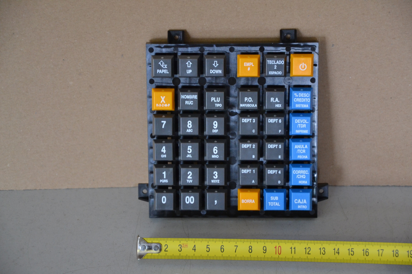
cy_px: 137
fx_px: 1579
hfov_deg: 14.9
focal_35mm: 138
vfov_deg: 9.9
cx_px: 206
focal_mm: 92
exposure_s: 1/60
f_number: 5.6
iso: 1800
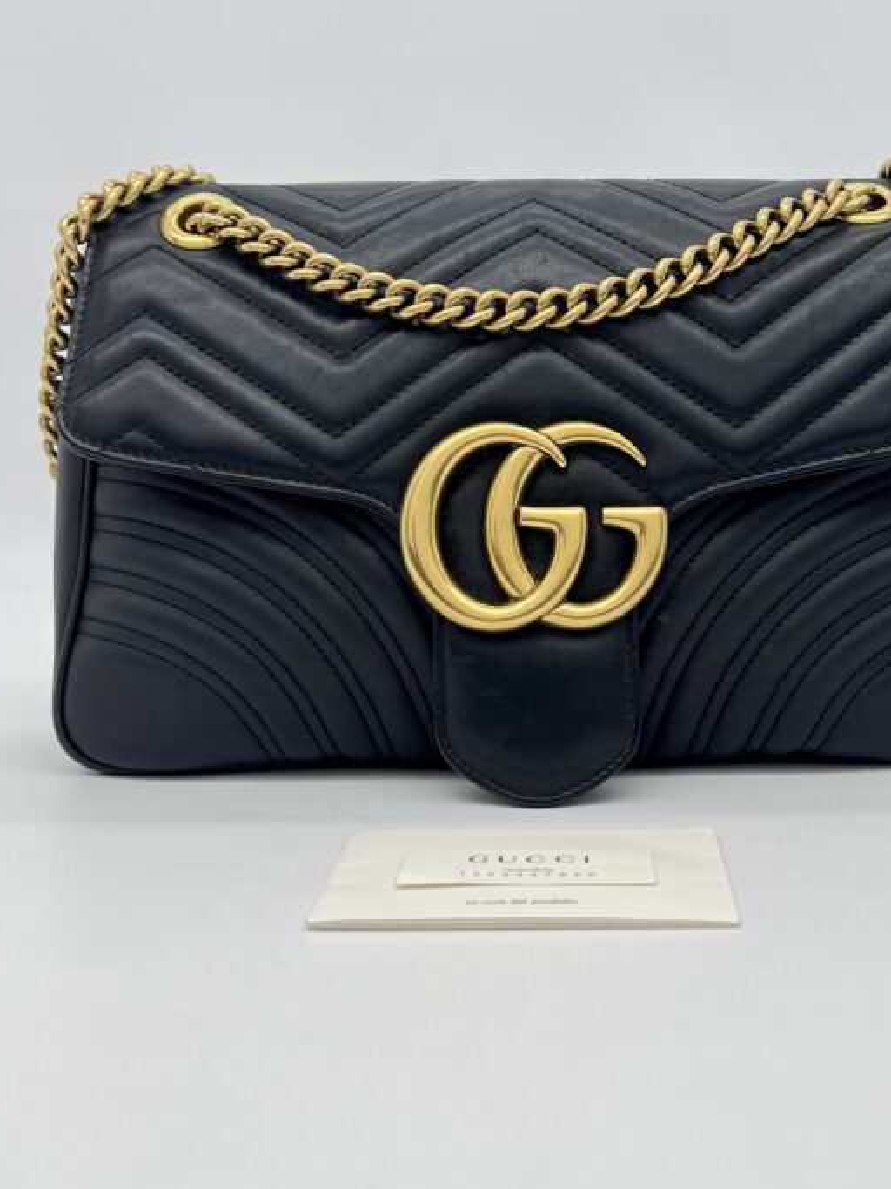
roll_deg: +0.5
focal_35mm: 39
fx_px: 1339
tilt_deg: -1.5
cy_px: 474
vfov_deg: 47.6
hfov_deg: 36.4
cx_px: 592
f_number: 1.5
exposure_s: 1/212
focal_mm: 5.7
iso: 40
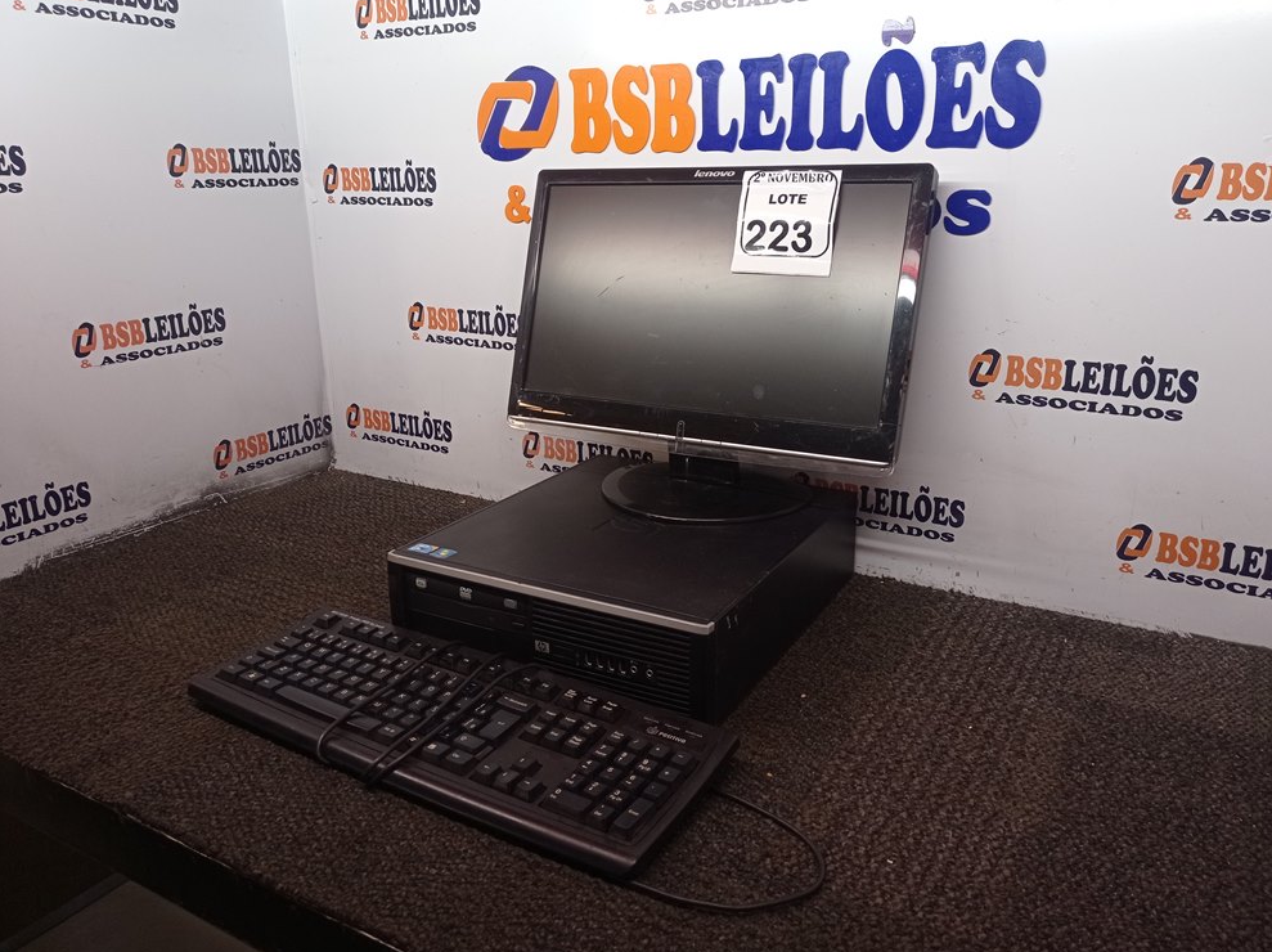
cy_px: 472
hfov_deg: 61.7
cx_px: 656
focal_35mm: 29
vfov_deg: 48.2
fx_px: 1065
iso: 151
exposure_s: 1/60
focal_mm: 4.7
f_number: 1.79
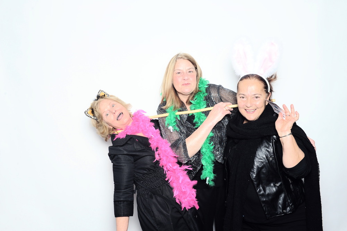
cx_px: 174
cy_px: 116
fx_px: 501
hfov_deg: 38.2
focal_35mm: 52
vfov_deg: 25.9
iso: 400
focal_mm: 52
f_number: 10
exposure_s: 1/200
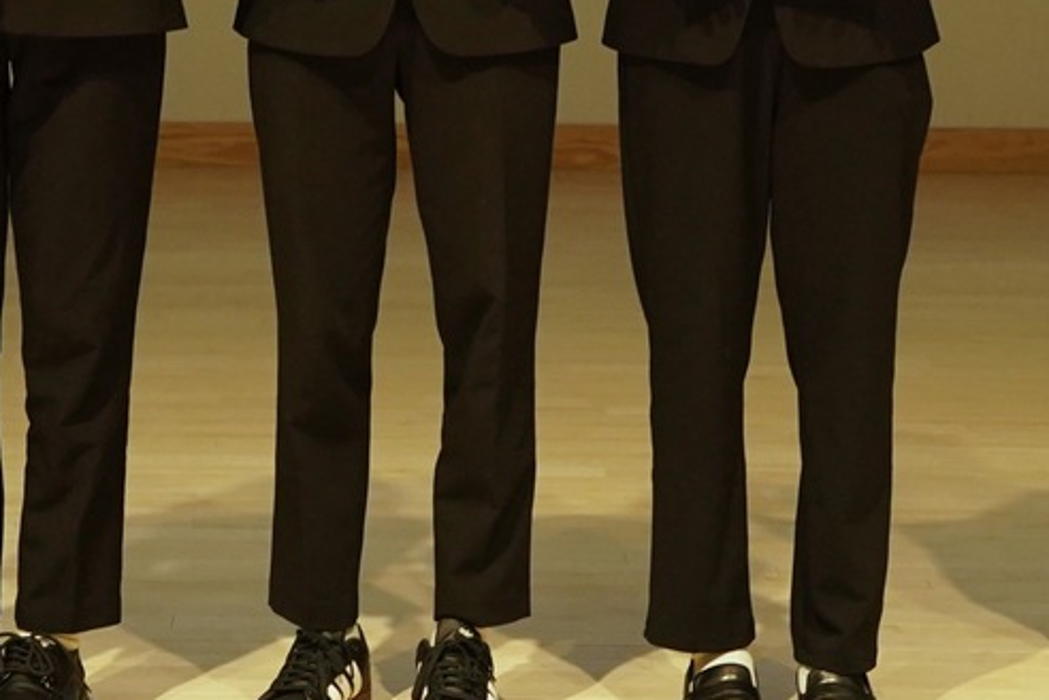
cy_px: -510
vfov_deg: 8.5
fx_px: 4545
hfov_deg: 13.2
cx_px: 371
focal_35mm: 156
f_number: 3.5
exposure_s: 1/200
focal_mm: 40
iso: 2500
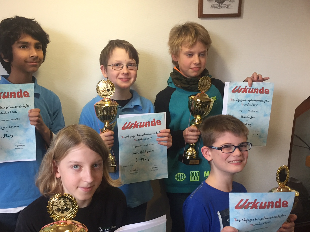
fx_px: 349
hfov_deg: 47.7
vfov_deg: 36.5
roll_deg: -0.2
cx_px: 134
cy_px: 150
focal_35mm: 39
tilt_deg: -18.1
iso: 160
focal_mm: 4.15
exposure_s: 1/33
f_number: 2.2
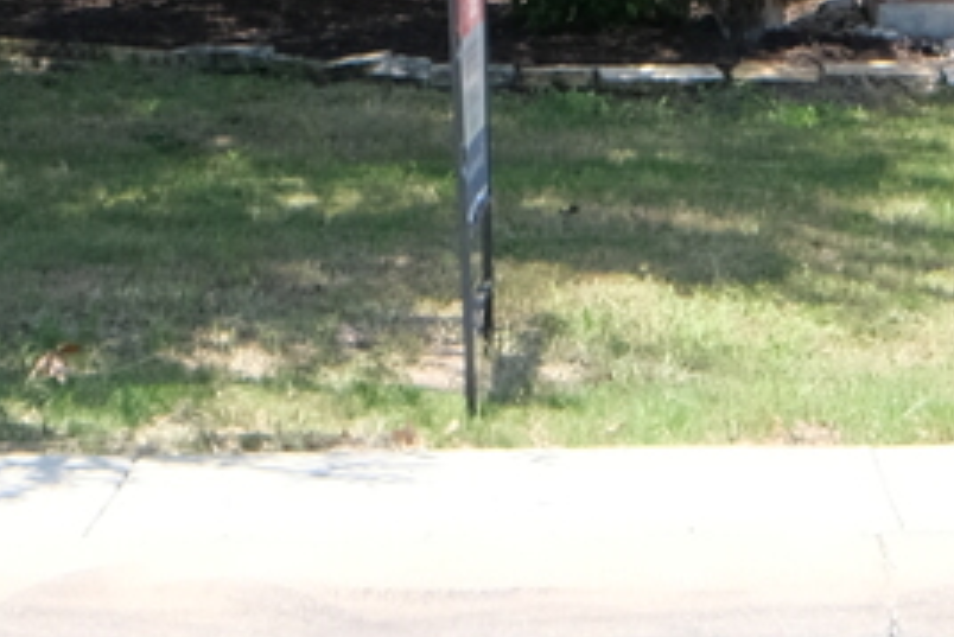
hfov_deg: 8.5
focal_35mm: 242
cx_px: 861
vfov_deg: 5.4
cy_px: -1235
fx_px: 6416
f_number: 6.4
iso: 320
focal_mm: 26.5
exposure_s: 1/250
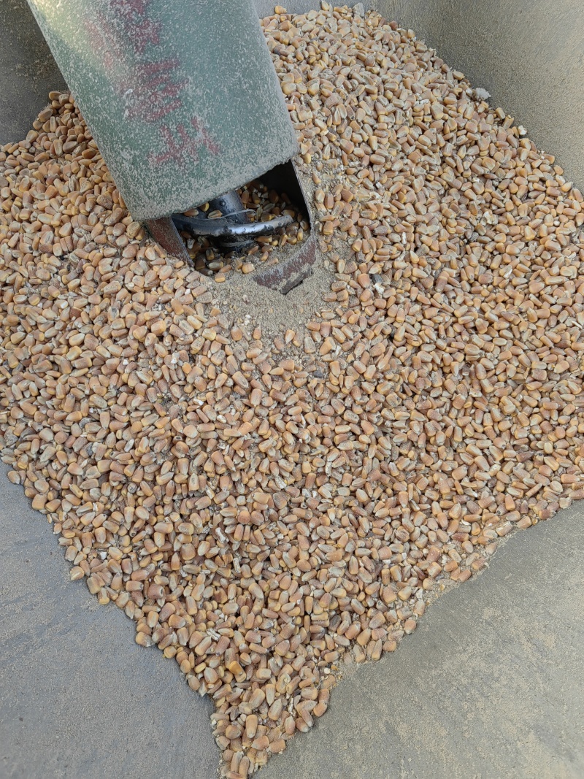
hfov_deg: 51.3
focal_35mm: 27
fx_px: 607
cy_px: 390
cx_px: 292
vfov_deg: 65.3
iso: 125
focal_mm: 5.54
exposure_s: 1/120
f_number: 1.8
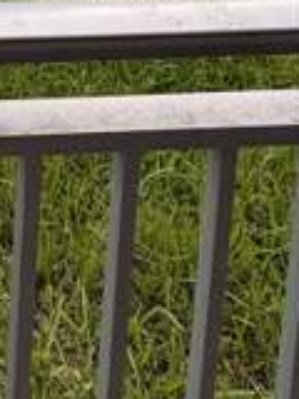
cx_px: -289
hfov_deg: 18.2
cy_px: -317
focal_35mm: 56
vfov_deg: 21.8
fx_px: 645
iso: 50
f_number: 2.2
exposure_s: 1/502
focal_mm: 2.22
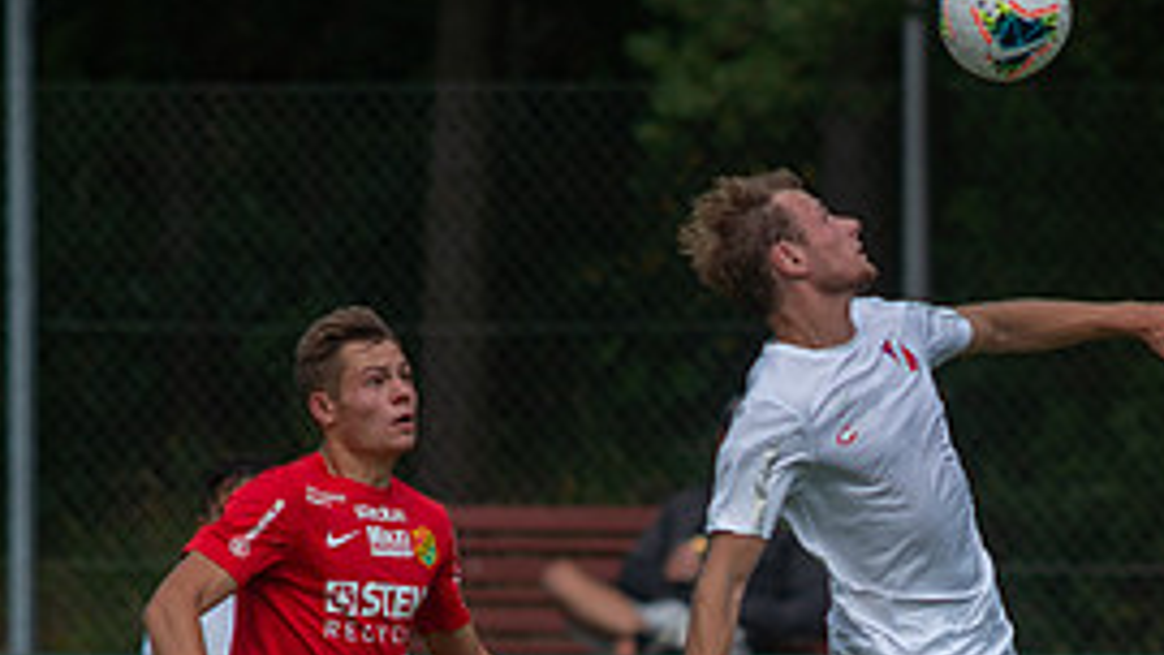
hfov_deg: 2.2
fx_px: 29975
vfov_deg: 1.3
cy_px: 646
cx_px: 927
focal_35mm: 971
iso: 140
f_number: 4
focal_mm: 420
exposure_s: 1/1250
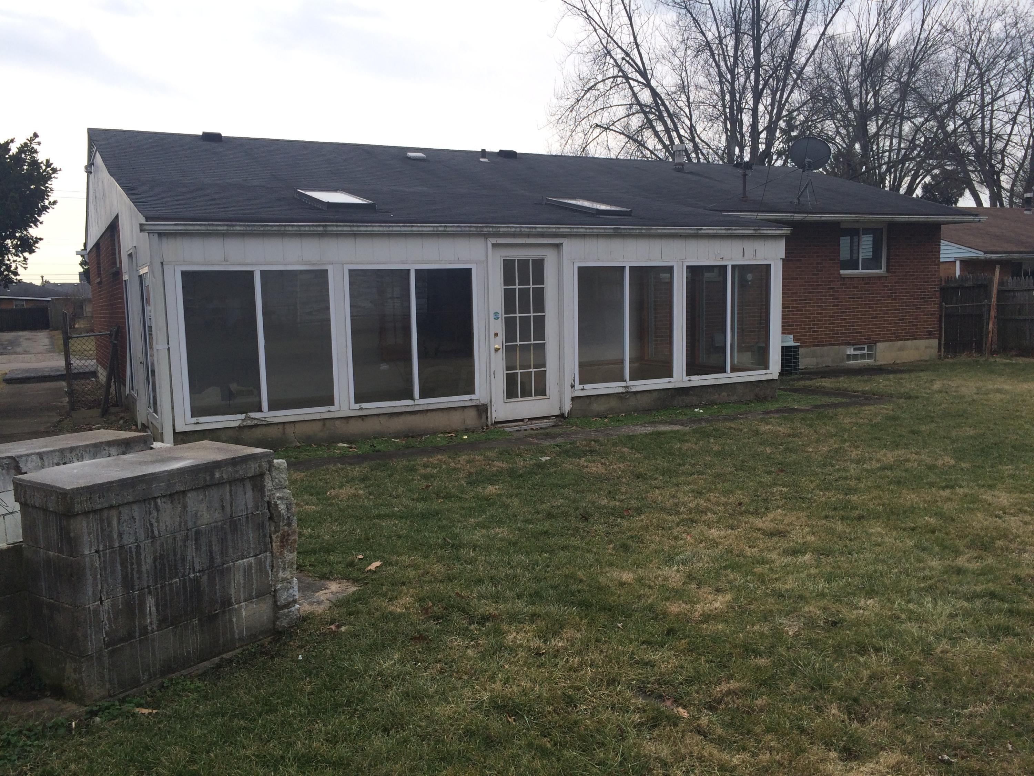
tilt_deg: -5.7
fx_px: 866
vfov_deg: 48.2
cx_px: 517
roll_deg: +2.9
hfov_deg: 61.7
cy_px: 388
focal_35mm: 29
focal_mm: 4.15
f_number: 2.2
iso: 32
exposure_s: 1/1466
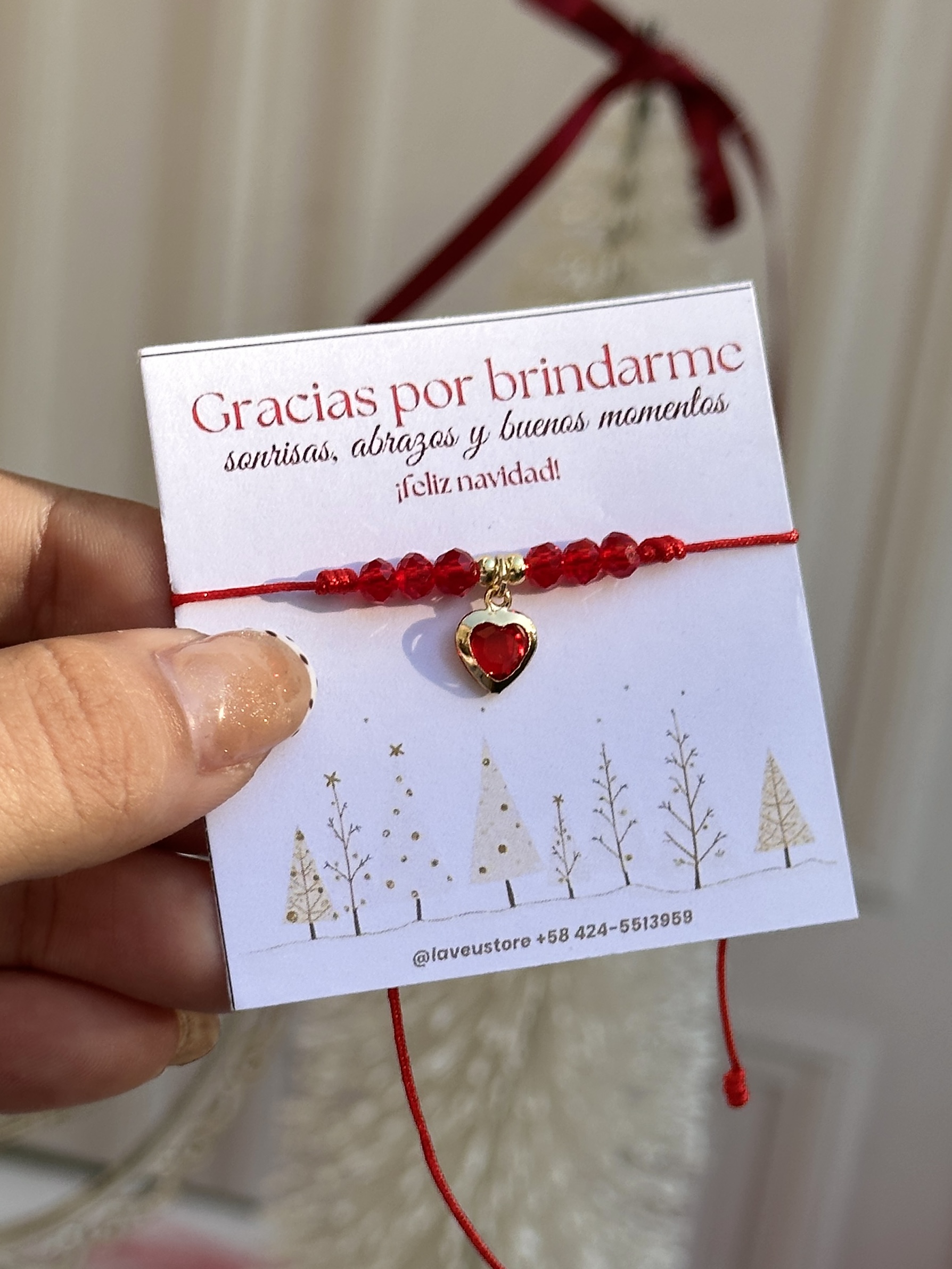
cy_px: 634
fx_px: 1760
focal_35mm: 48
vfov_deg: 39.7
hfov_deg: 30.3
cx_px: 476
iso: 64
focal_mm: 6.86
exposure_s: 1/1212
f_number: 1.78
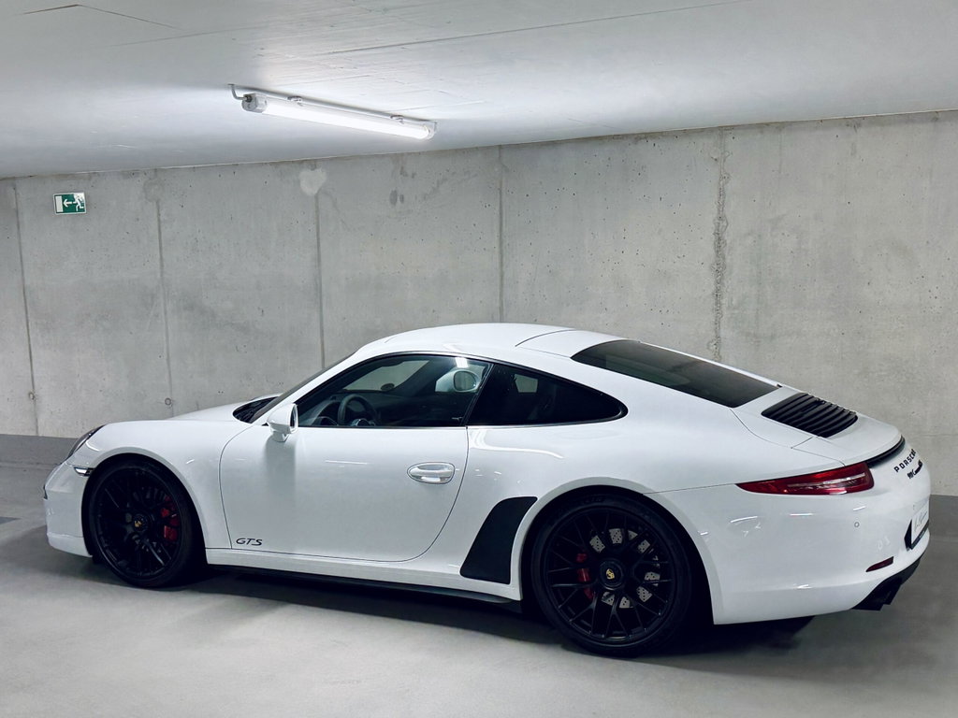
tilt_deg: -9.0
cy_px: 359
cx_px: 479
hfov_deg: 71.6
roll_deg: +1.2
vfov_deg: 56.8
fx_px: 664
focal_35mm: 24
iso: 200
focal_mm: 6.76
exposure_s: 1/100
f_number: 1.78
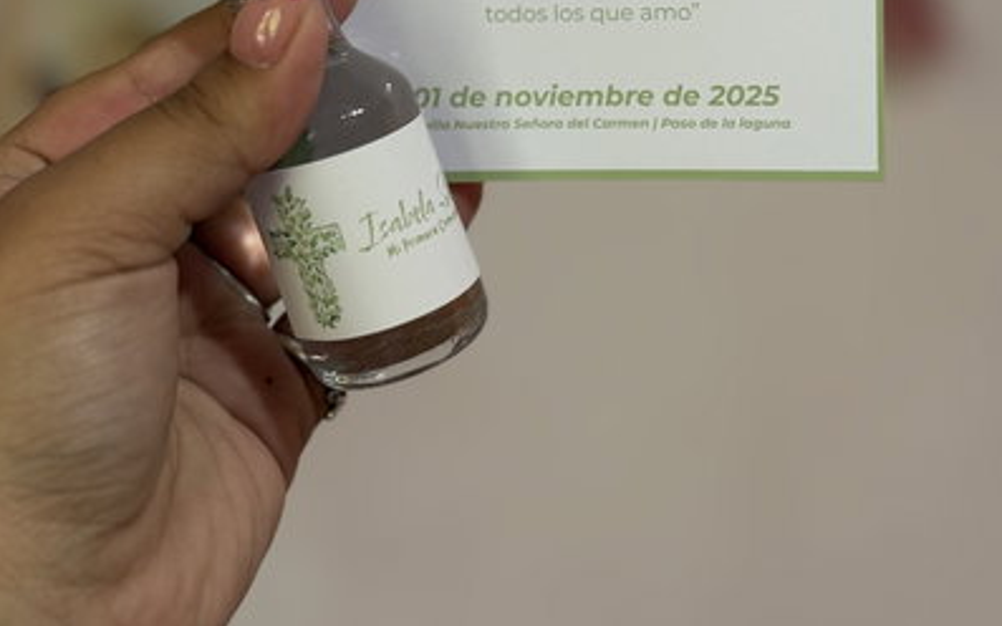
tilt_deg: +8.2
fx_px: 2020
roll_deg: +0.4
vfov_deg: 17.1
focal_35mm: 74
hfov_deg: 27.9
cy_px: -42
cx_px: 500
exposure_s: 1/50
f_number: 1.6
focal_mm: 5.96
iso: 64
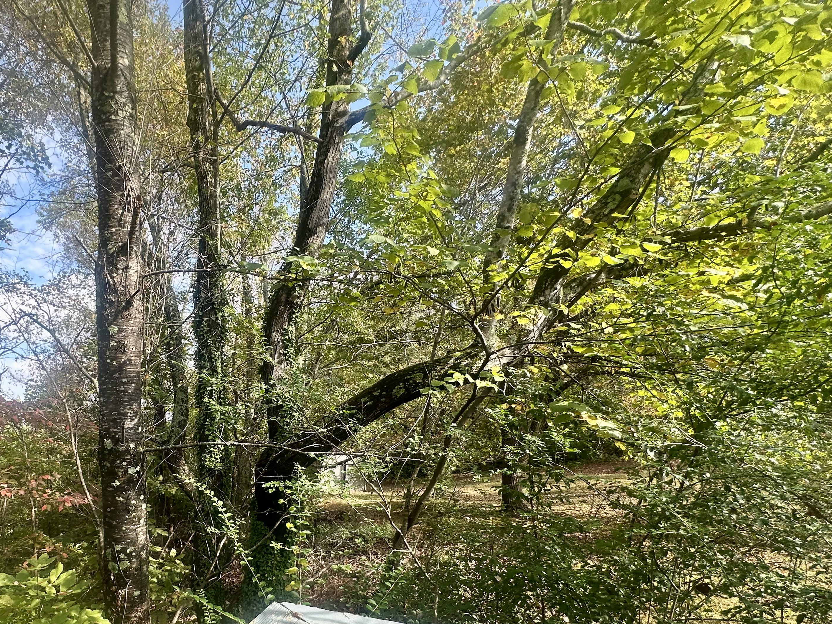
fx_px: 481
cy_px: 441
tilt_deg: +3.3
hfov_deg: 77.6
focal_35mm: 20
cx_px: 244
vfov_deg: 63.4
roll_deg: -0.4
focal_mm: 2.22
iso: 40
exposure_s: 1/307
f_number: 2.2
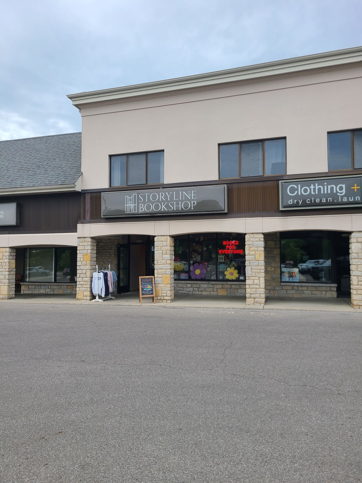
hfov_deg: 53.1
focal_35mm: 26
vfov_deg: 67.3
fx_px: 363
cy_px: 242
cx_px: 181
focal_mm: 5.4
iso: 40
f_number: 1.8
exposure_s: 1/1554
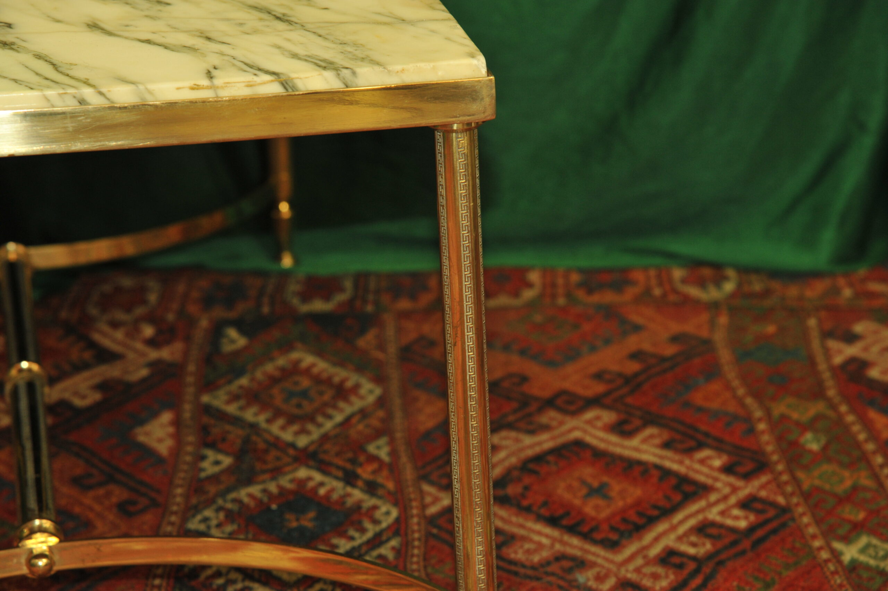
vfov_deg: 12.2
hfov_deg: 18.3
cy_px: 296
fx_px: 2761
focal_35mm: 112
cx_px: 444
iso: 1250
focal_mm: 112
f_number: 8
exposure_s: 1/60
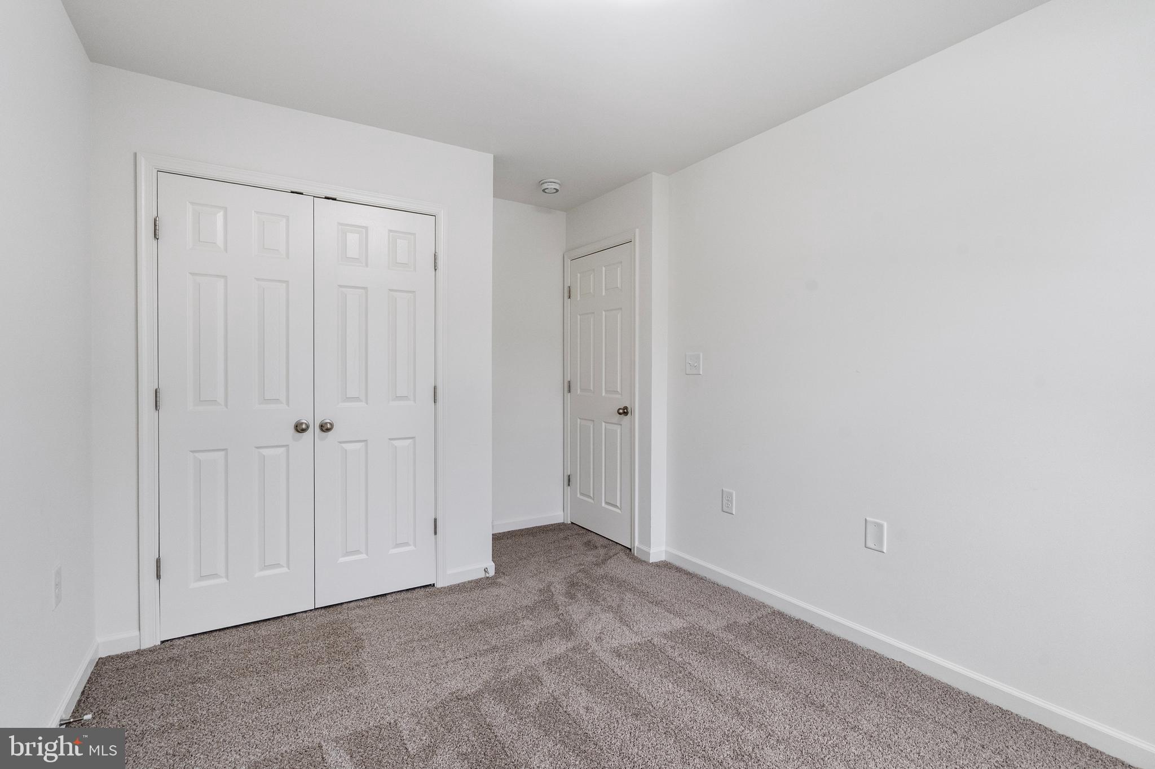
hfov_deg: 96.8
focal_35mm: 16
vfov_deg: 73.7
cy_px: 384
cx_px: 578
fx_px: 513
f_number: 8
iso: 1250
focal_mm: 16
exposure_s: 1/10
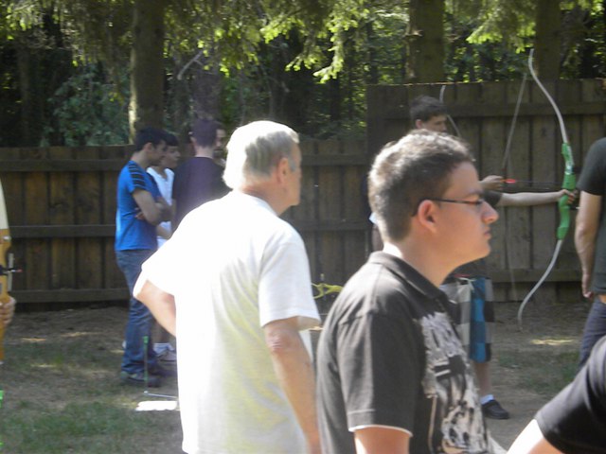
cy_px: 227
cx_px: 303
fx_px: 2031
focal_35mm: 116
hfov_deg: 17.0
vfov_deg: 12.8
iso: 640
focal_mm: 20.8
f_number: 5
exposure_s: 1/337
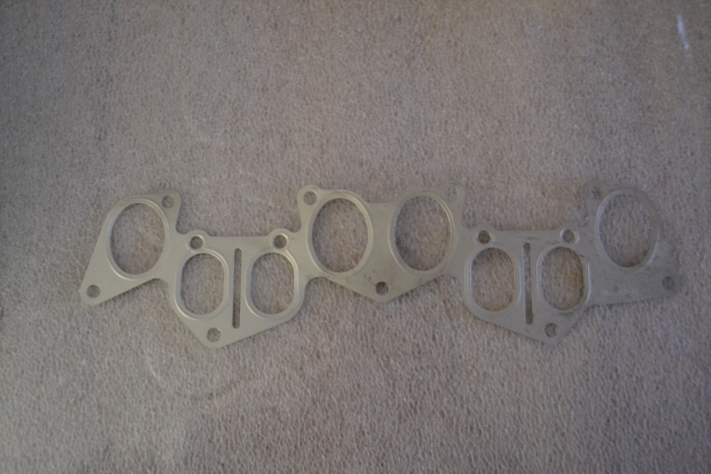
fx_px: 652
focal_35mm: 33
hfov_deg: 57.2
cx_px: 356
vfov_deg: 40.0
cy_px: 237
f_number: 3.8
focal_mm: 22
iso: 3200
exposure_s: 1/8
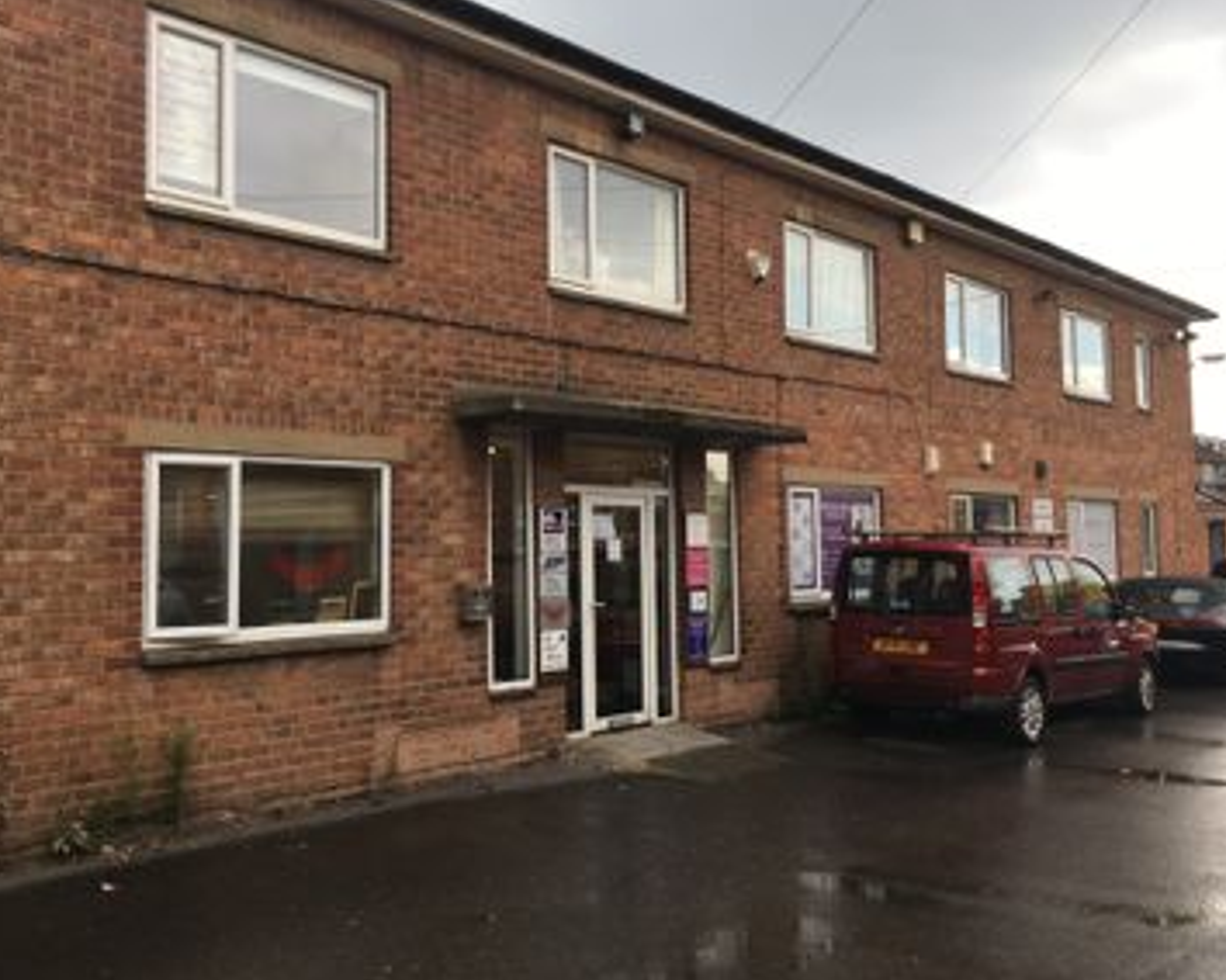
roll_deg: -0.1
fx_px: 1161
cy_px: 481
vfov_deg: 45.8
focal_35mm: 32
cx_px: 558
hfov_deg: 55.6
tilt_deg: +6.1
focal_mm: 4.15
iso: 25
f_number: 2.2
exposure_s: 1/163
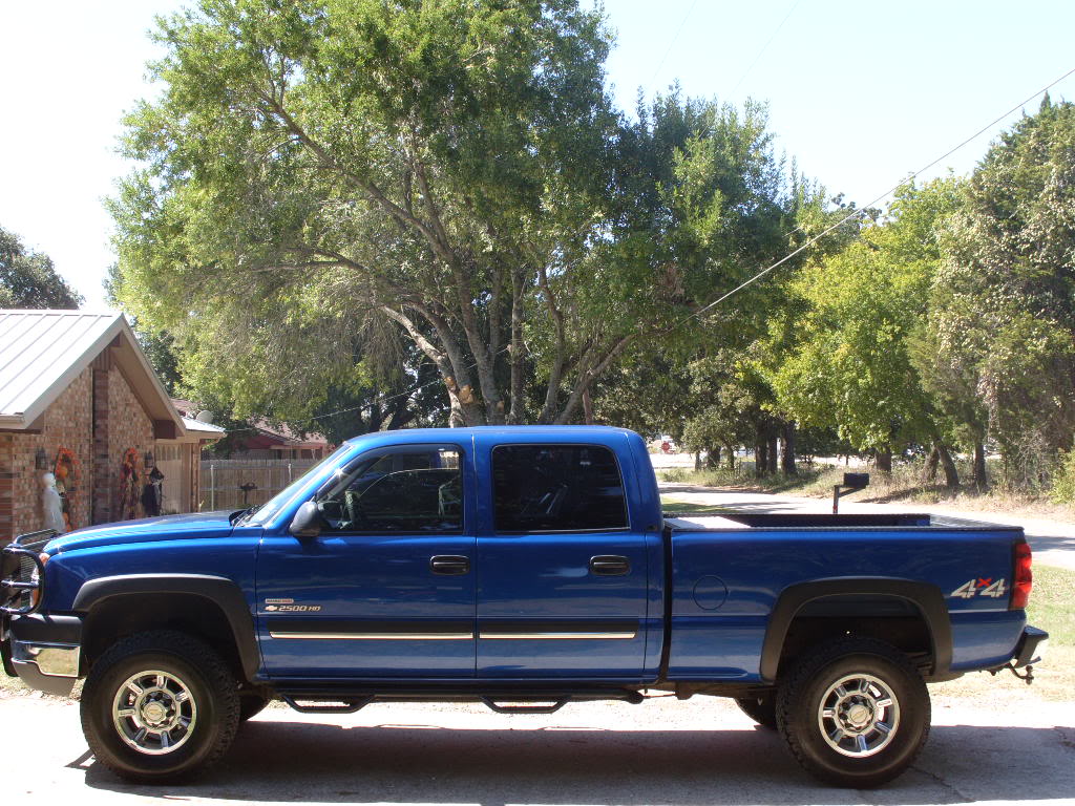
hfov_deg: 42.9
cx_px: 538
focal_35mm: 44
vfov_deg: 32.9
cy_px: 403
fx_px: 1366
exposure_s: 1/180
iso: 80
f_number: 4.7
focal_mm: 9.9
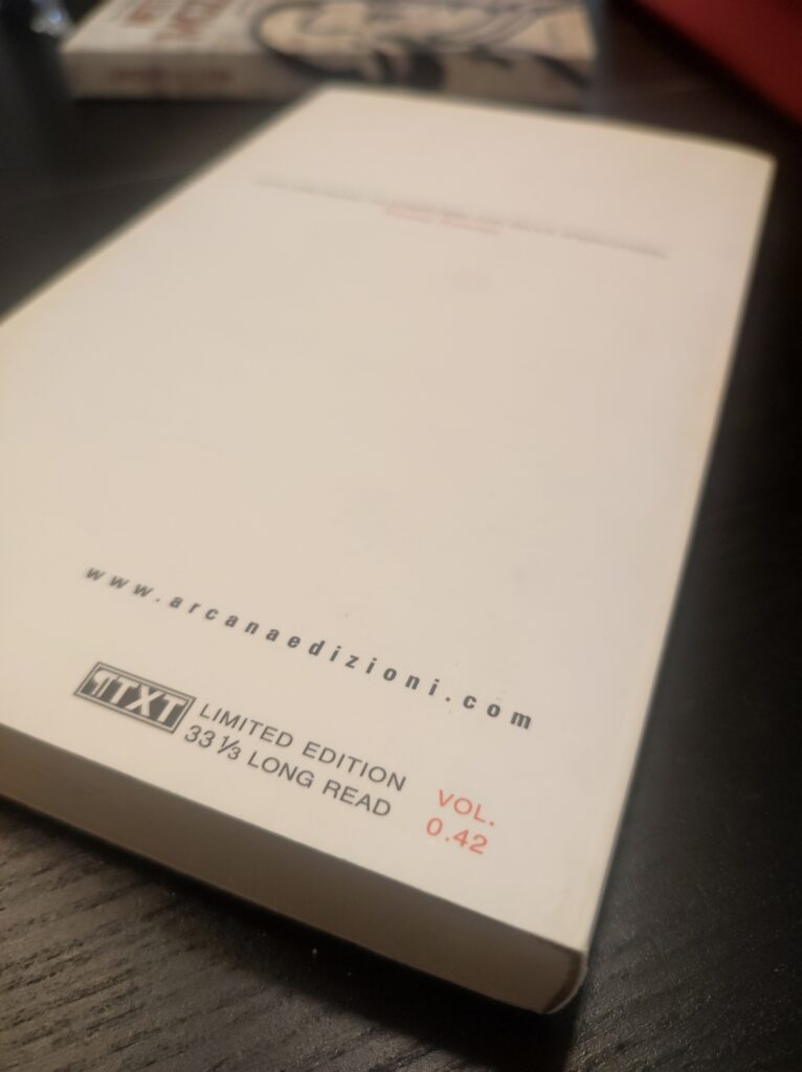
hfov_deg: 54.8
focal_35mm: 25
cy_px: 536
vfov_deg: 69.4
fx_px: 774
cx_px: 401
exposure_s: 1/50
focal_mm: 4.7
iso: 753
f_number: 1.79
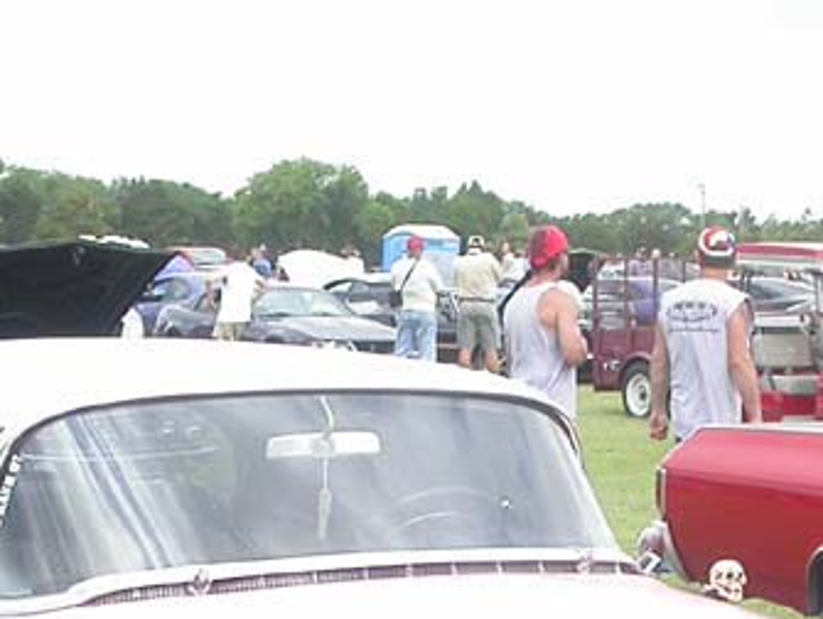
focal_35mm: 116
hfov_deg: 16.9
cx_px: 312
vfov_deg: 12.6
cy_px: 685
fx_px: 2761
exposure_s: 1/1000
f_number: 2.6
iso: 100
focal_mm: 7.85
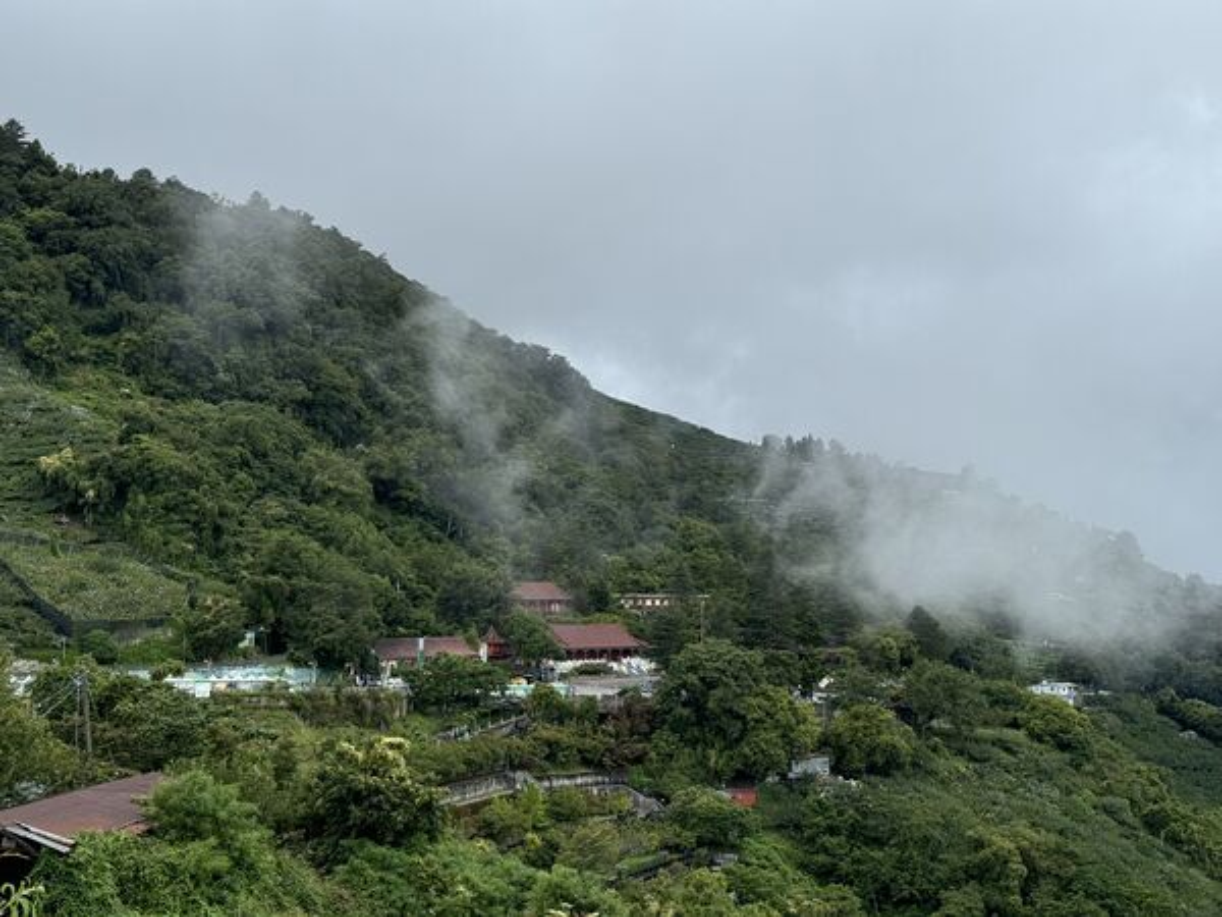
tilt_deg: +4.2
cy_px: 458
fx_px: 1694
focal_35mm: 48
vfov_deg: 30.3
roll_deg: -0.5
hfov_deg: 39.7
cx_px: 611
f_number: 1.78
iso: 64
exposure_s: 1/2833
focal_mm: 6.76
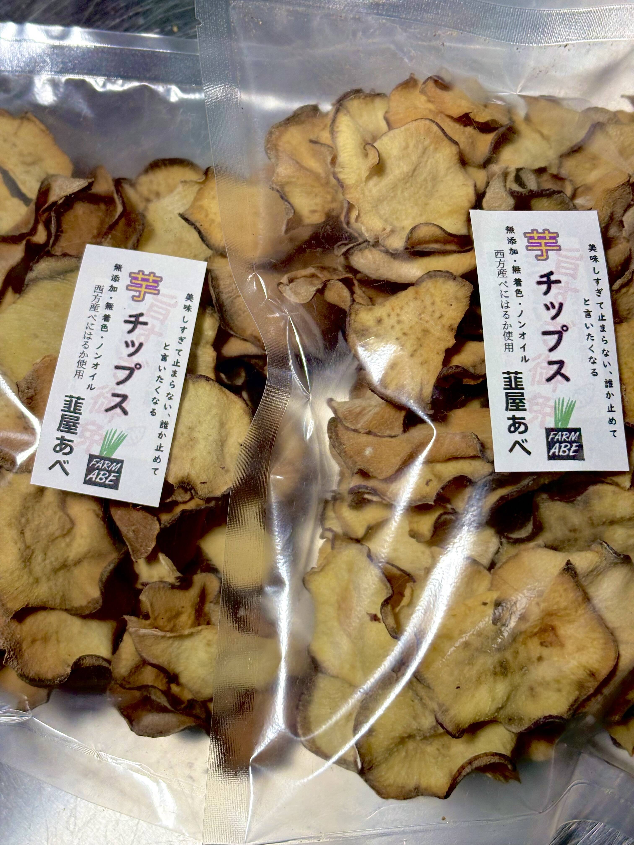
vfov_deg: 36.8
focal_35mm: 52
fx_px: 1270
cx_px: 317
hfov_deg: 28.0
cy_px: 422
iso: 64
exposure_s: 1/100
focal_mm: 5.96
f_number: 1.6
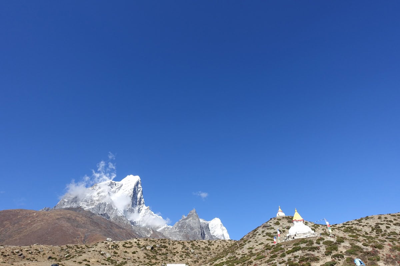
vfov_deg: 53.1
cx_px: 200
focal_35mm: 24
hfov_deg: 73.7
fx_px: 267
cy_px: 133
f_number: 5.6
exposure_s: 1/500
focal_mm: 8.8
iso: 125
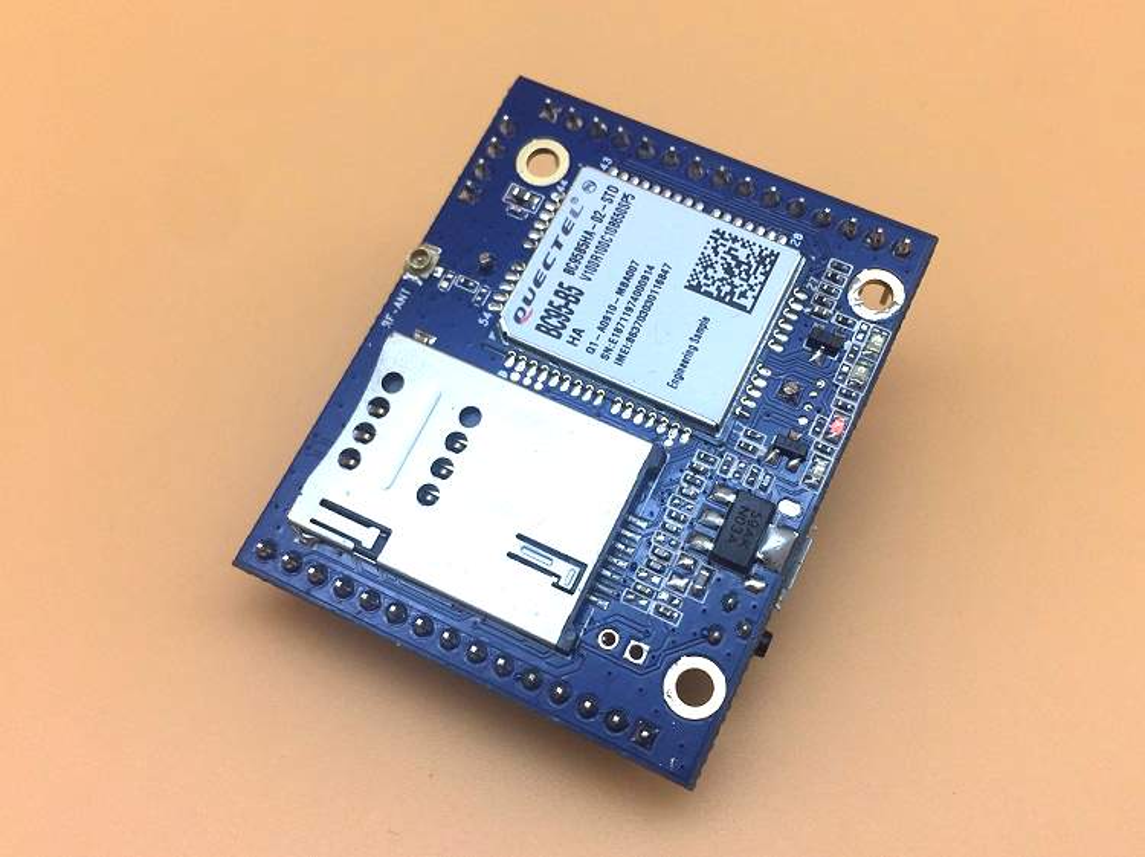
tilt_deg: -57.8
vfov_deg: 48.2
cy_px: 428
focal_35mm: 29
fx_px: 958
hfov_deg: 61.7
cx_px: 572
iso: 32
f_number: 2.2
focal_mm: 4.15
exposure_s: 1/227
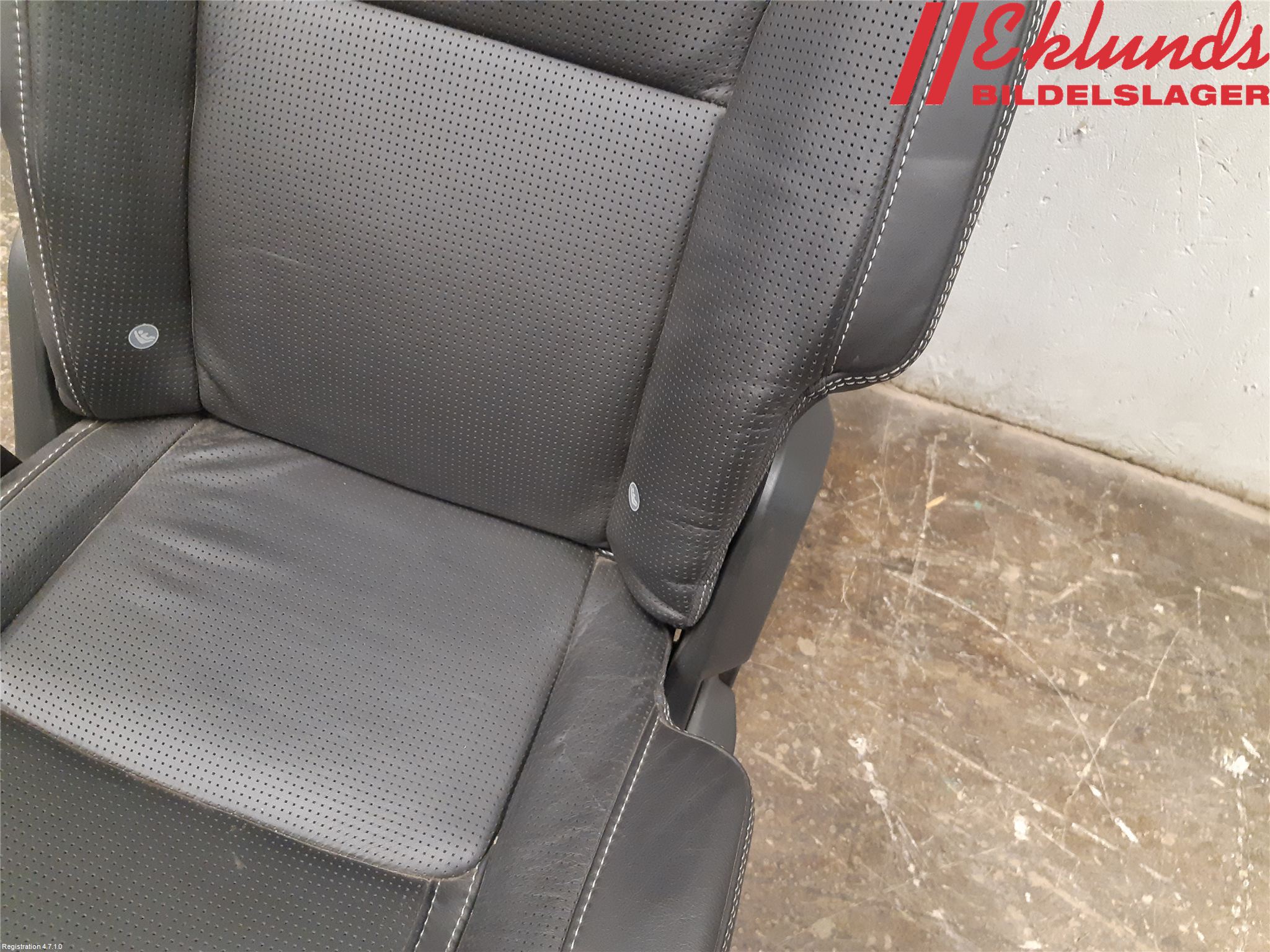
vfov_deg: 53.1
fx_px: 954
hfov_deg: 67.3
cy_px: 476
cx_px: 635
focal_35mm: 26
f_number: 1.7
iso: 320
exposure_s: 1/25
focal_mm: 3.93
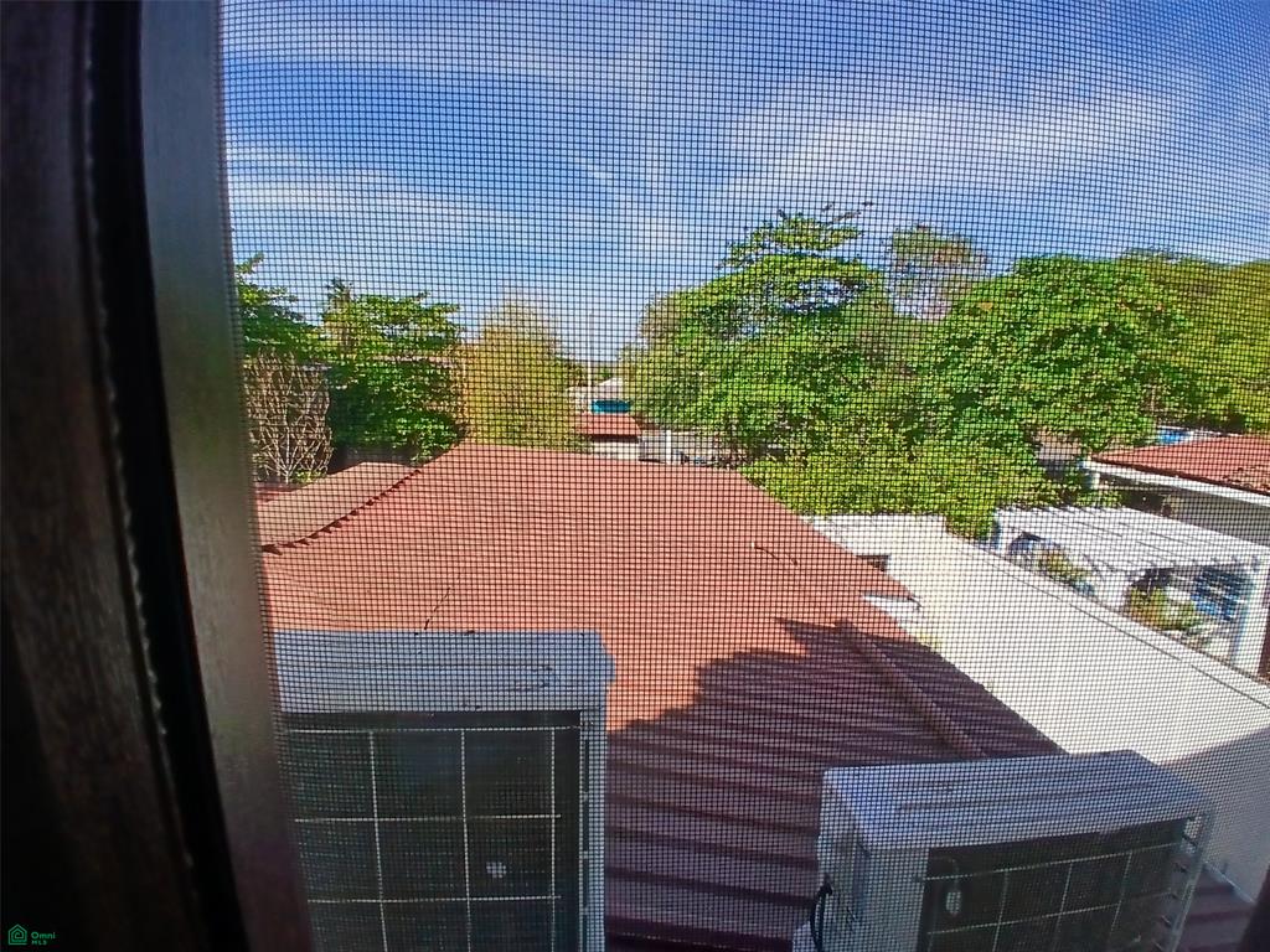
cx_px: 635
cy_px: 476
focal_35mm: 17
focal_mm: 1.4
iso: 50
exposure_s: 1/967
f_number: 2.2
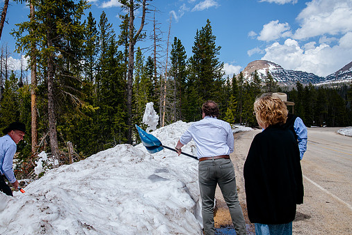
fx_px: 381
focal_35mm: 39
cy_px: 130
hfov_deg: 49.5
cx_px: 157
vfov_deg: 34.2
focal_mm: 34
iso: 200
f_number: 8
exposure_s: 1/500
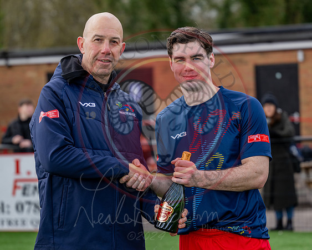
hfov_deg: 11.8
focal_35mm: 163
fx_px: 1506
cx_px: 174
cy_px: 133
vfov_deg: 9.5
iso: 200
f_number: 4
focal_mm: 125
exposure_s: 1/250
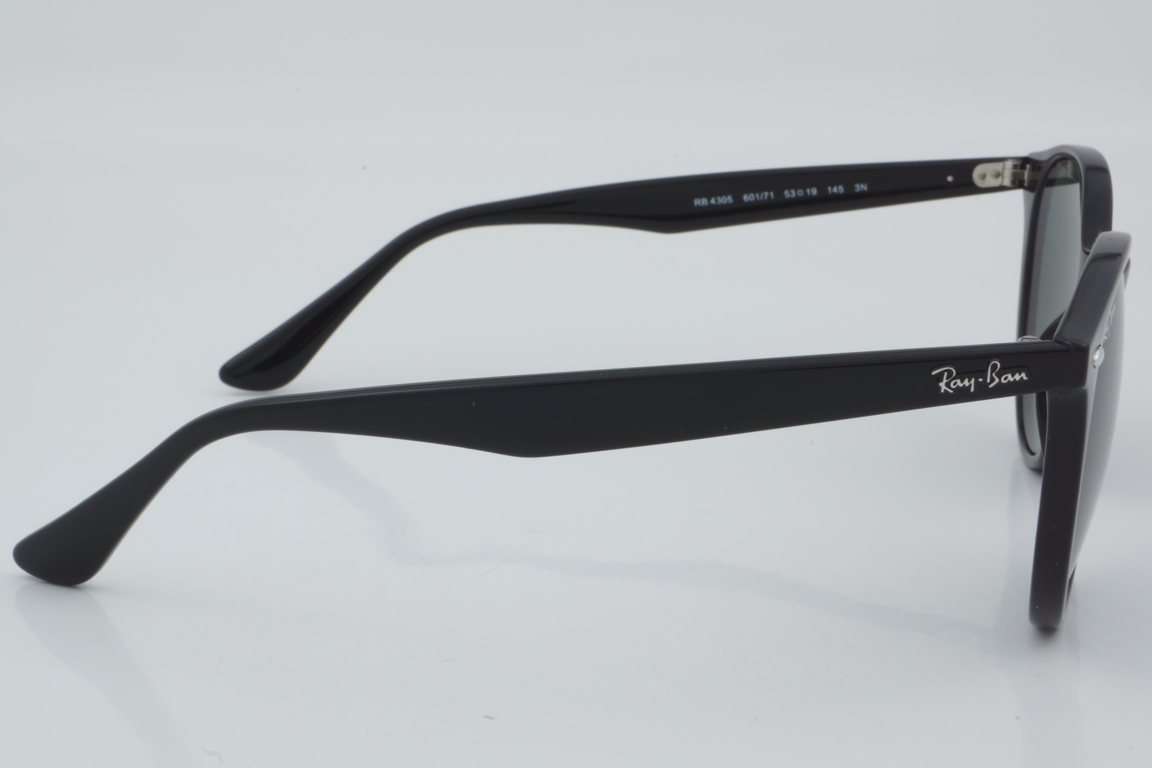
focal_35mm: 75
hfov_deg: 27.0
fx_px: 2400
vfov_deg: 18.2
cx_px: 576
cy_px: 384
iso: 100
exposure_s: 1/4
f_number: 29
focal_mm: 50
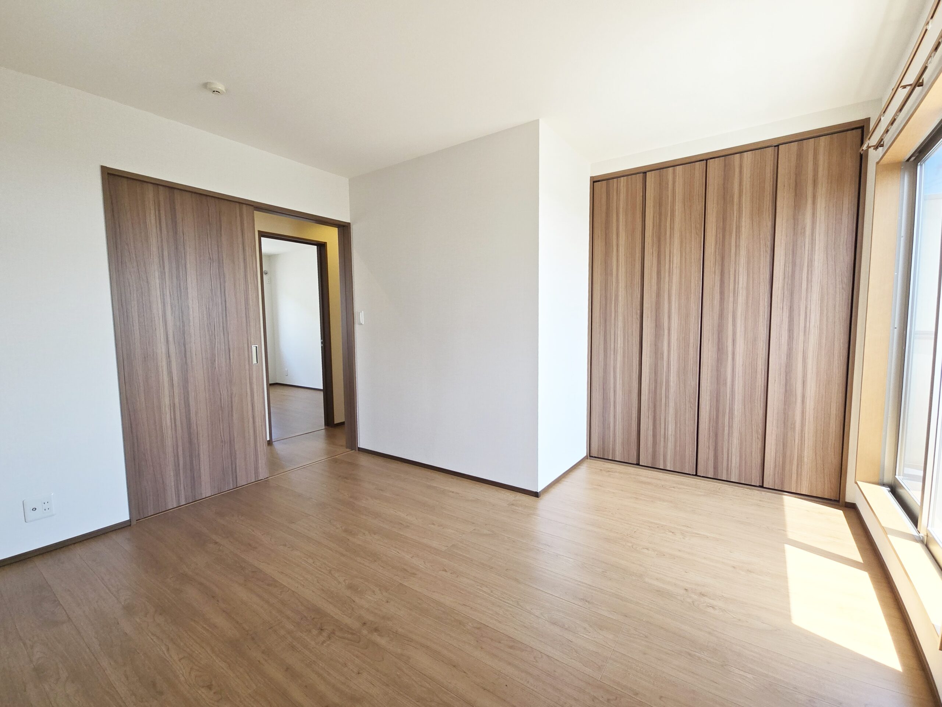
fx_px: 354
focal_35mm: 13
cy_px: 354
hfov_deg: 106.2
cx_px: 471
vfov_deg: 89.9
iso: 125
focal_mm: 2.2
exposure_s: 1/359
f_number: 2.2
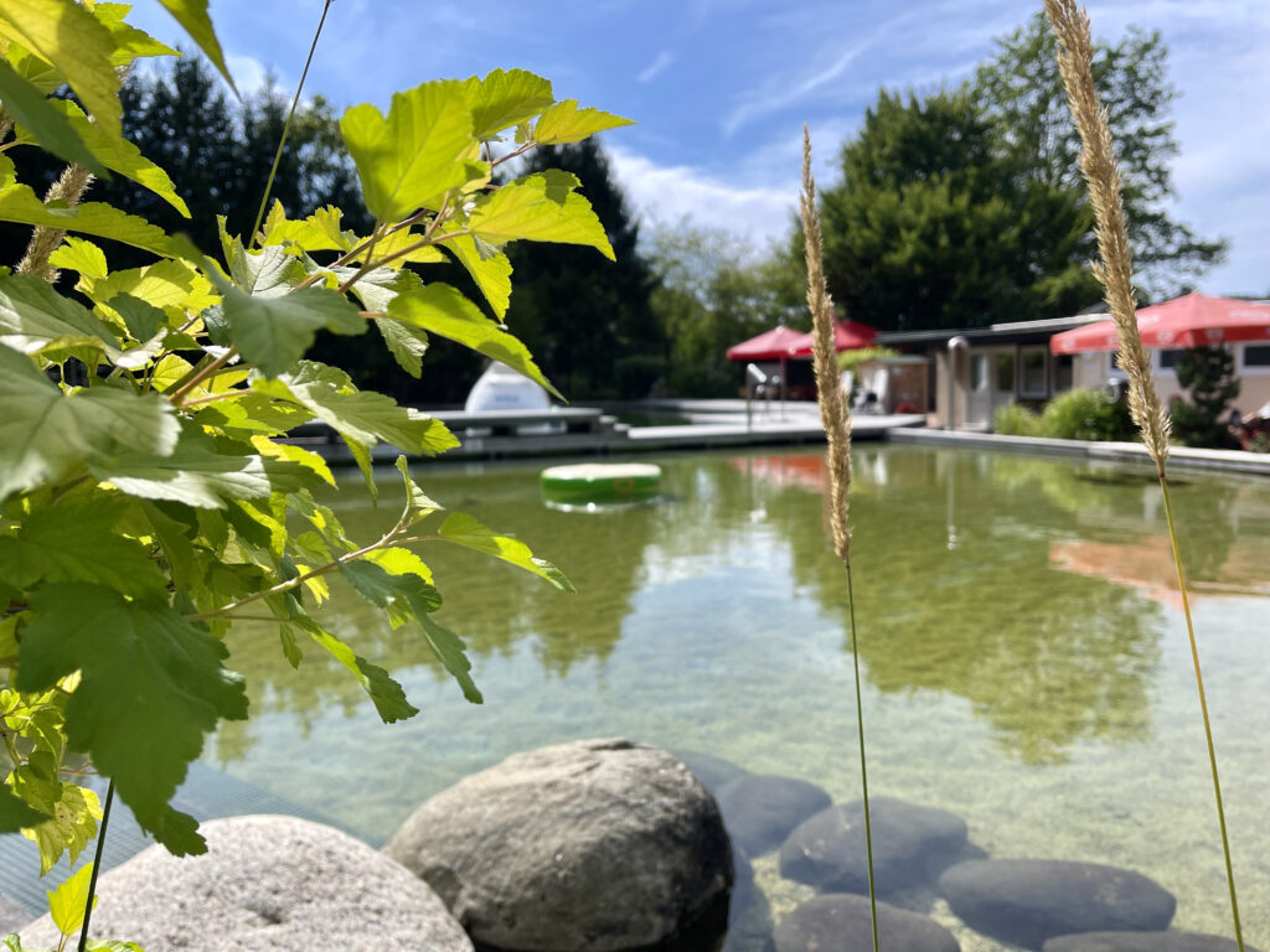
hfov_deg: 69.4
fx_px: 917
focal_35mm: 25
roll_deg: +0.9
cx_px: 635
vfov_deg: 54.9
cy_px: 476
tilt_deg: -5.3
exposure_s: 1/2336
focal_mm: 5.1
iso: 32
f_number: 1.6
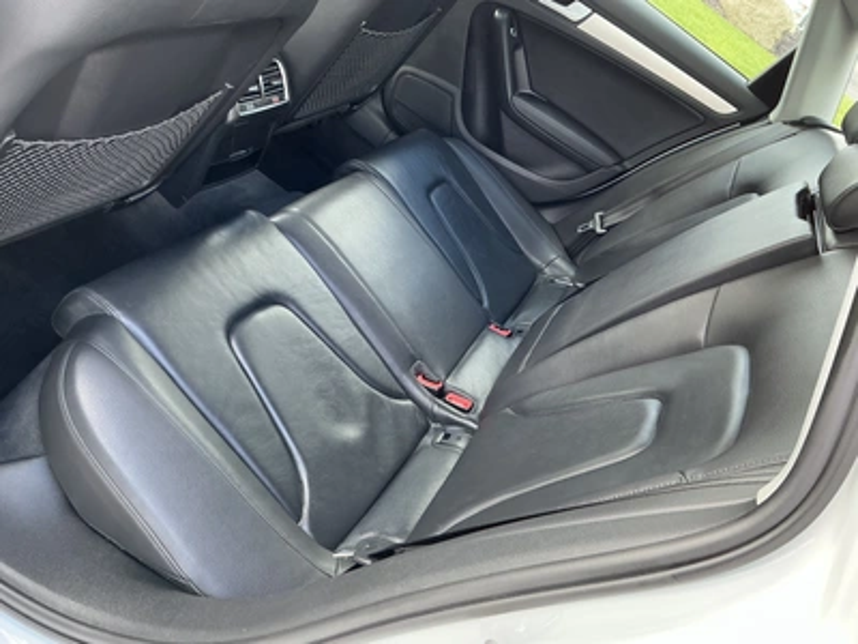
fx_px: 694
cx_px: 429
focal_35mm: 28
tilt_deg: -33.1
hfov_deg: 63.4
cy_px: 322
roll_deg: -38.1
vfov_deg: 49.7
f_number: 1.8
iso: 64
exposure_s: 1/96
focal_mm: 3
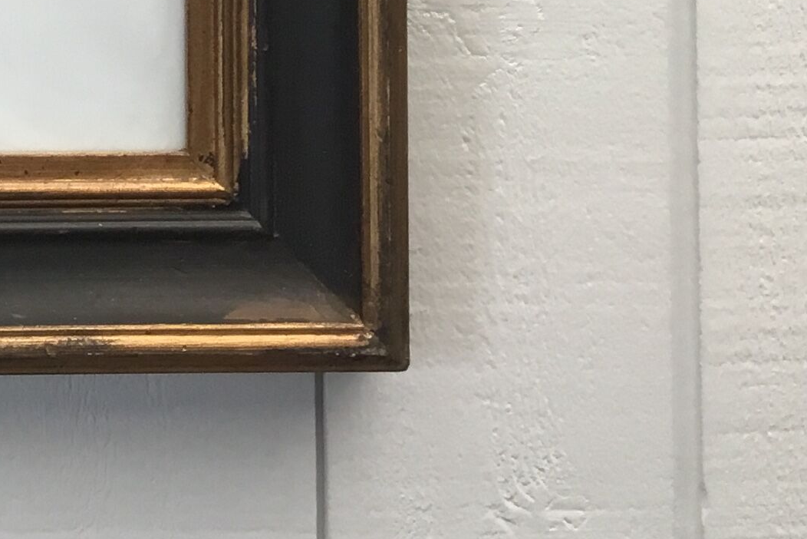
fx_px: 2242
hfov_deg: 19.2
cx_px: -175
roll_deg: +0.0
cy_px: -202
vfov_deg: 13.1
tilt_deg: +1.8
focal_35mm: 100
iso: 32
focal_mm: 3.3
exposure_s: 1/33
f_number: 2.4
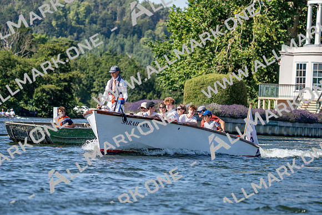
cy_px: 108
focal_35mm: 200
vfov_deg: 6.9
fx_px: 1789
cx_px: 161
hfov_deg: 10.3
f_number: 5.6
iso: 320
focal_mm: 200
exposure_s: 1/1600
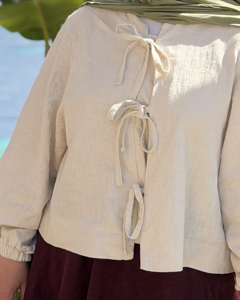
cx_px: 133
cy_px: 25
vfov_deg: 17.6
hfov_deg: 14.4
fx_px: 950
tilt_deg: -5.0
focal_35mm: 107
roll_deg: -2.1
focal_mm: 6.76
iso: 80
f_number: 1.78
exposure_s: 1/3534
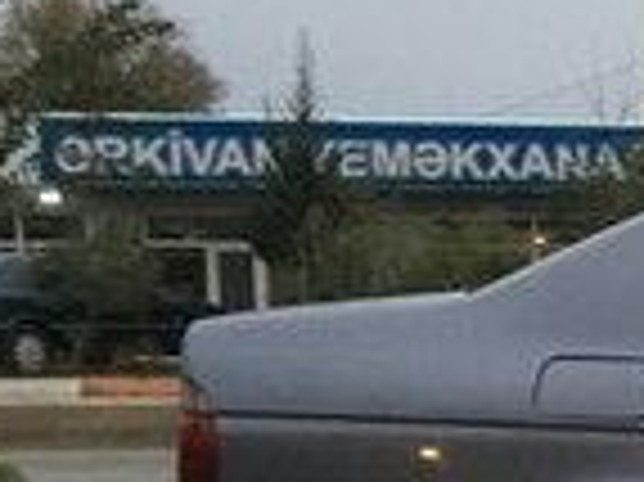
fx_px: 2491
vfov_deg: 11.0
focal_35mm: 134
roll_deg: +1.1
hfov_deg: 12.2
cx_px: 1459
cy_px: 480
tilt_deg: -4.7
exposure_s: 1/33
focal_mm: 4.15
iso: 125
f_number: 2.2
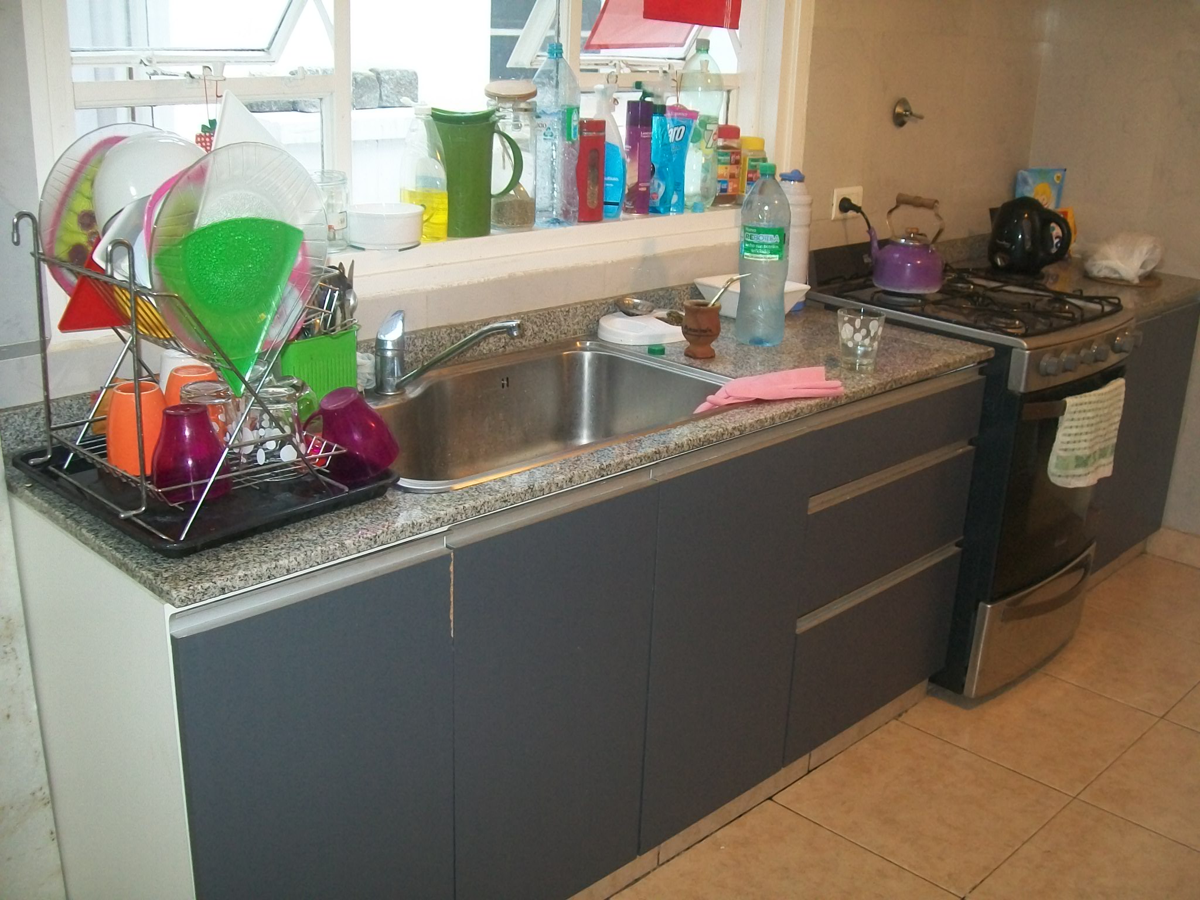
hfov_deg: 51.4
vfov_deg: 39.7
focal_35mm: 36
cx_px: 600
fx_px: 1248
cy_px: 450
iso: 160
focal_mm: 6
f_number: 2.7
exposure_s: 1/30
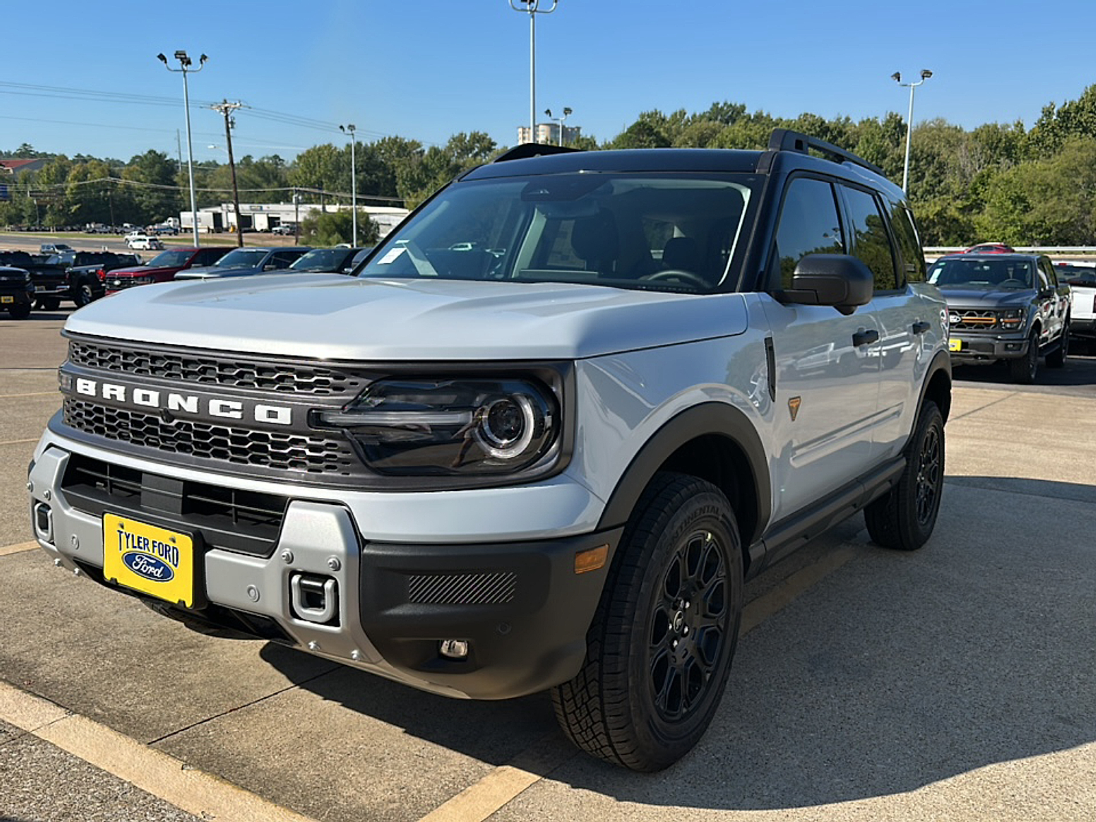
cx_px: 548
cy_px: 411
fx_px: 792
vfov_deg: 54.9
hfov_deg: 69.4
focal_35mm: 25
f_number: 1.78
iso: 80
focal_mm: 6.86
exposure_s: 1/4386
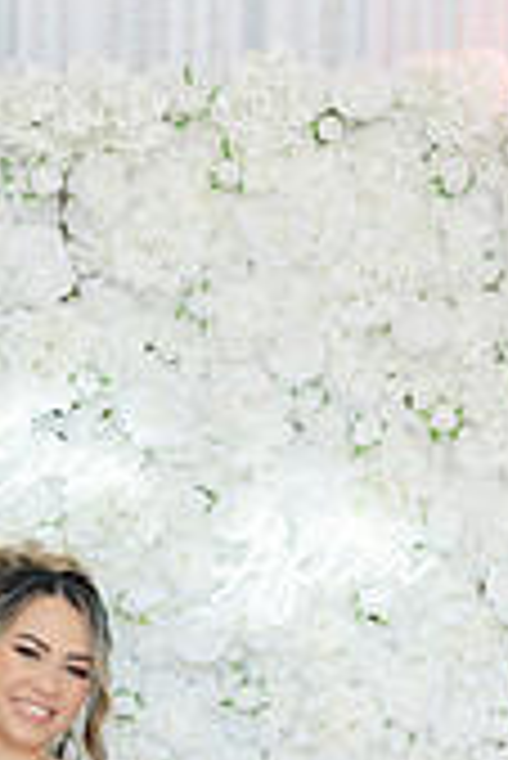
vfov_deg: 20.4
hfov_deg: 14.6
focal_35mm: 93
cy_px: 917
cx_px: 58
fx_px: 1964
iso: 400
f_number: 4
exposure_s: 1/160
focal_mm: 35
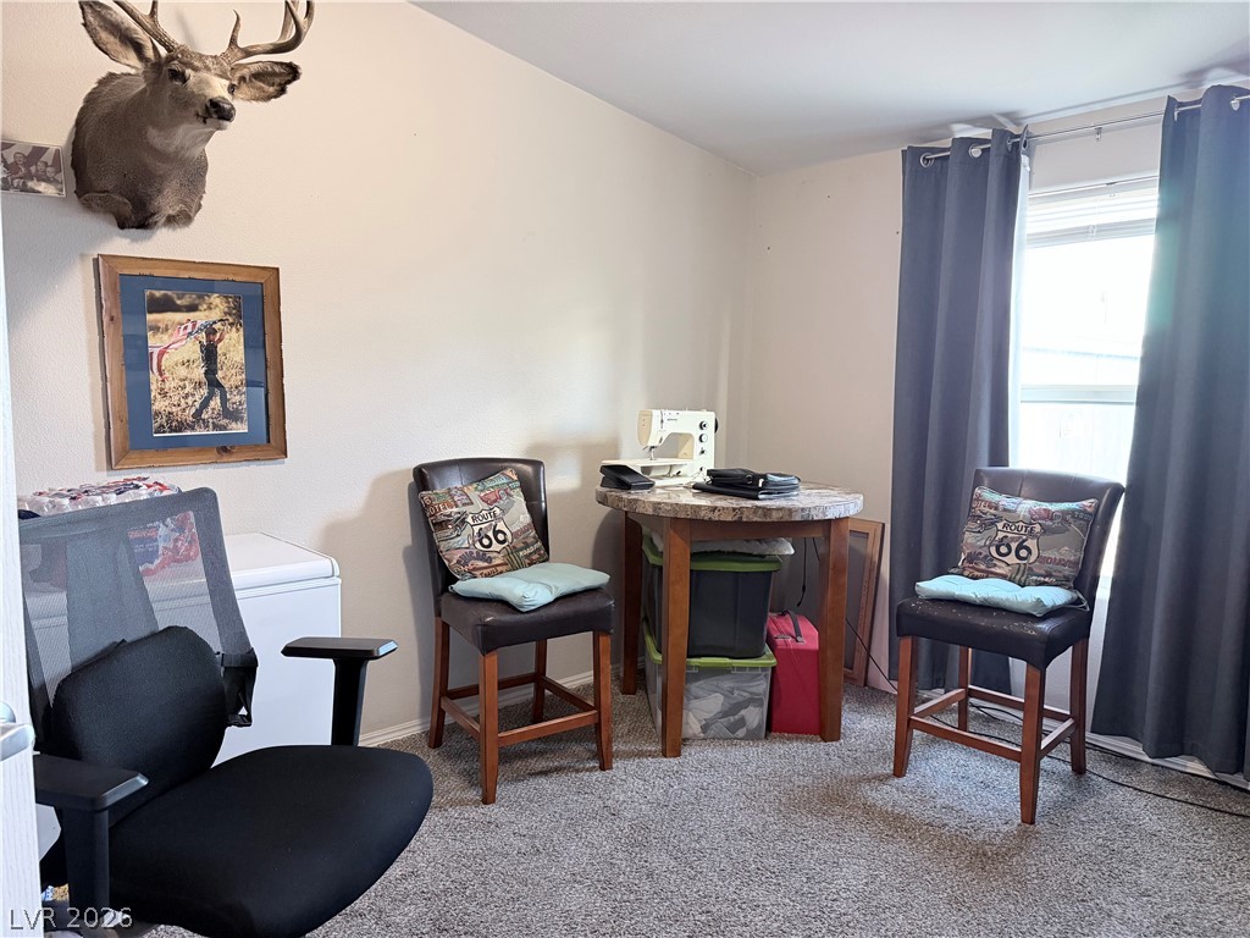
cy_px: 469
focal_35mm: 24
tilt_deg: -5.0
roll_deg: -0.6
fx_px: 867
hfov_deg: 71.6
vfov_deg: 56.8
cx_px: 625
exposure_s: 1/60
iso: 400
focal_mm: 6.76
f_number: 1.78
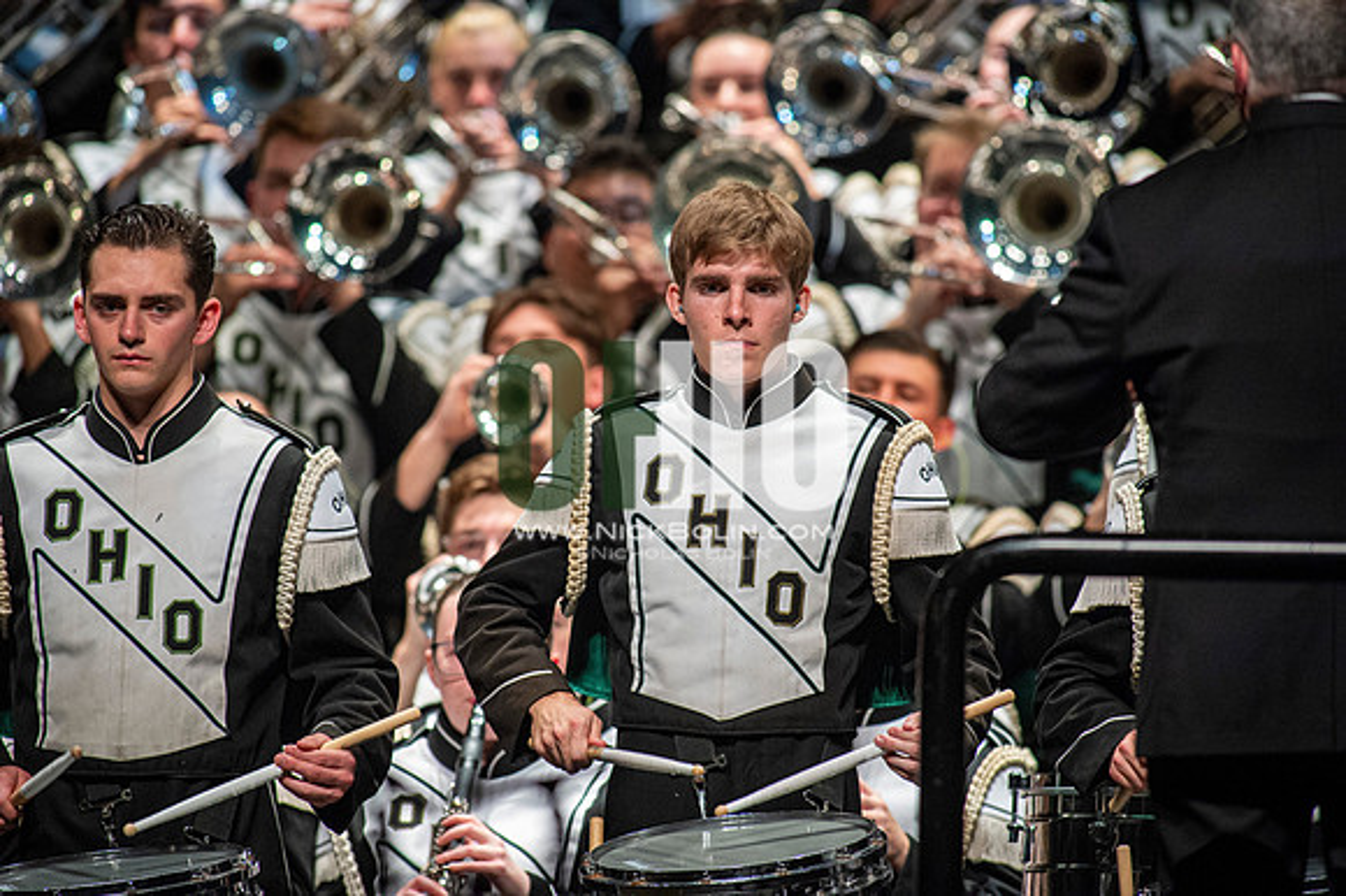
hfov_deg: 3.4
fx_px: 22420
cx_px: 673
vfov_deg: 2.3
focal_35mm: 600
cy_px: 448
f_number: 5.6
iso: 5000
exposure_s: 1/400
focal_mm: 600
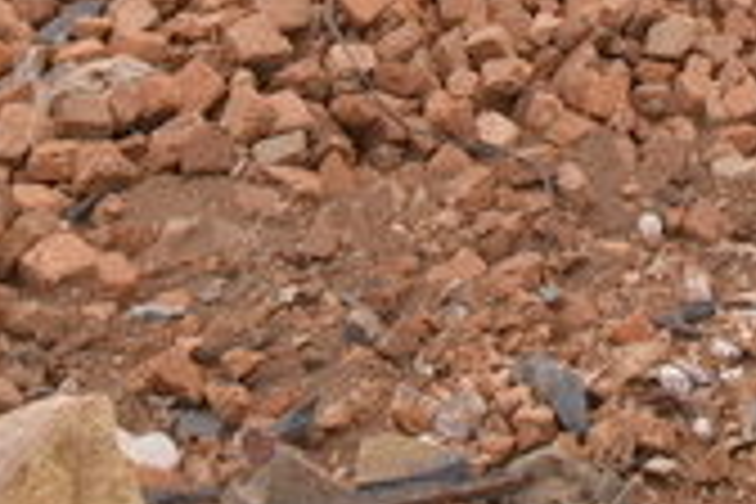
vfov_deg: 12.8
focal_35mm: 77
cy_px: -767
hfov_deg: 24.5
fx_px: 1617
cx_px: 837
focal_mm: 10
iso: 500
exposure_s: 1/1600
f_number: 8
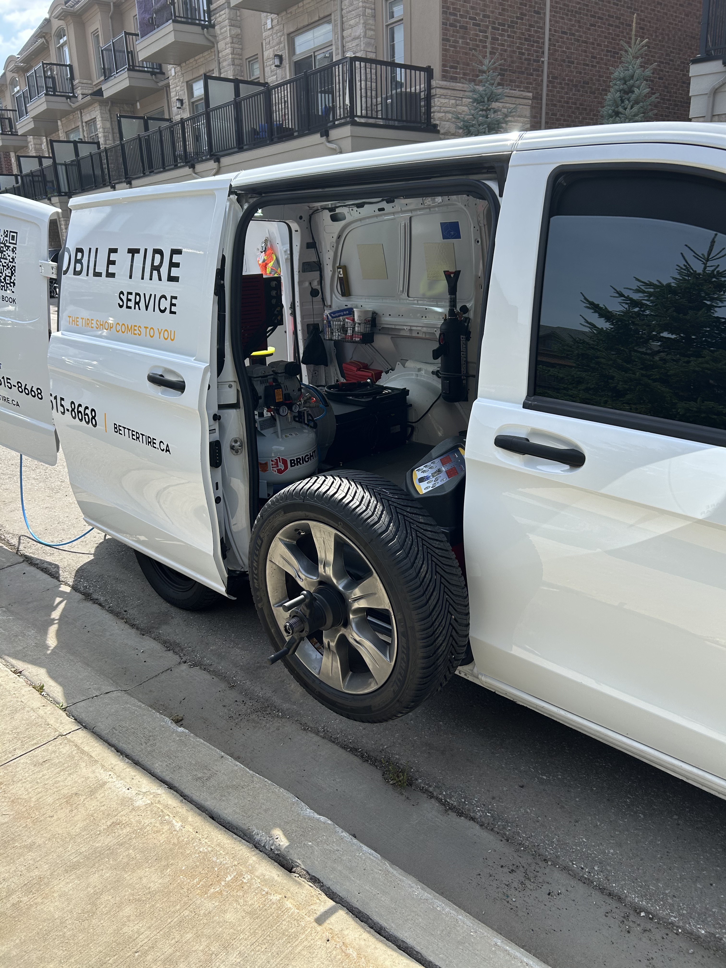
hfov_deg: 53.1
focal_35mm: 26
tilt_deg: -17.3
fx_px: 727
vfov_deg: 67.3
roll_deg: +1.6
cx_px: 363
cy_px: 484
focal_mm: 5.7
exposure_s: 1/1934
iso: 50
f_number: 1.5
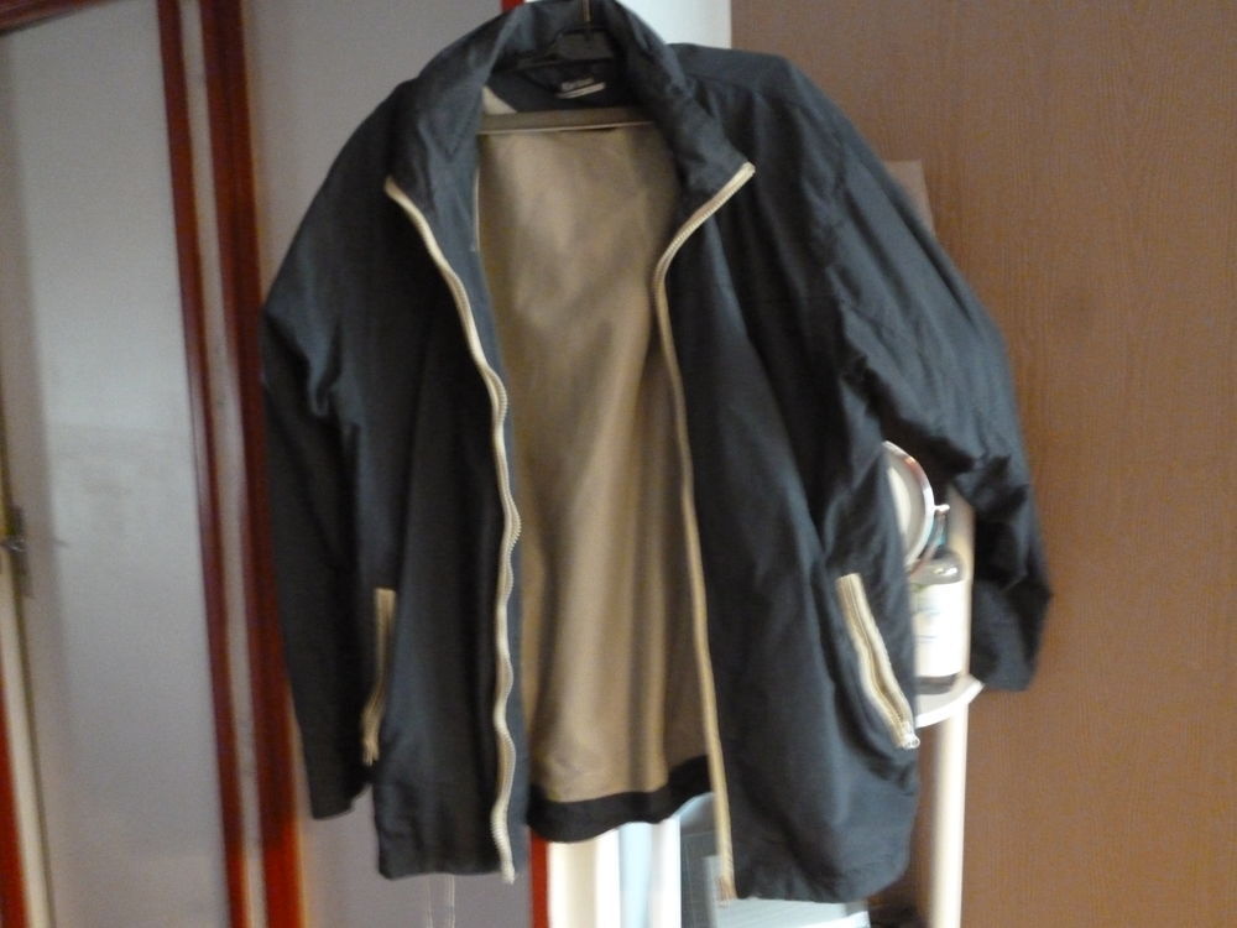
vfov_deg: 44.2
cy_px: 464
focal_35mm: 32
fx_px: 1144
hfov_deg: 56.8
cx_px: 618
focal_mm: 5.7
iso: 1000
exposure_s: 1/4
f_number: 3.3
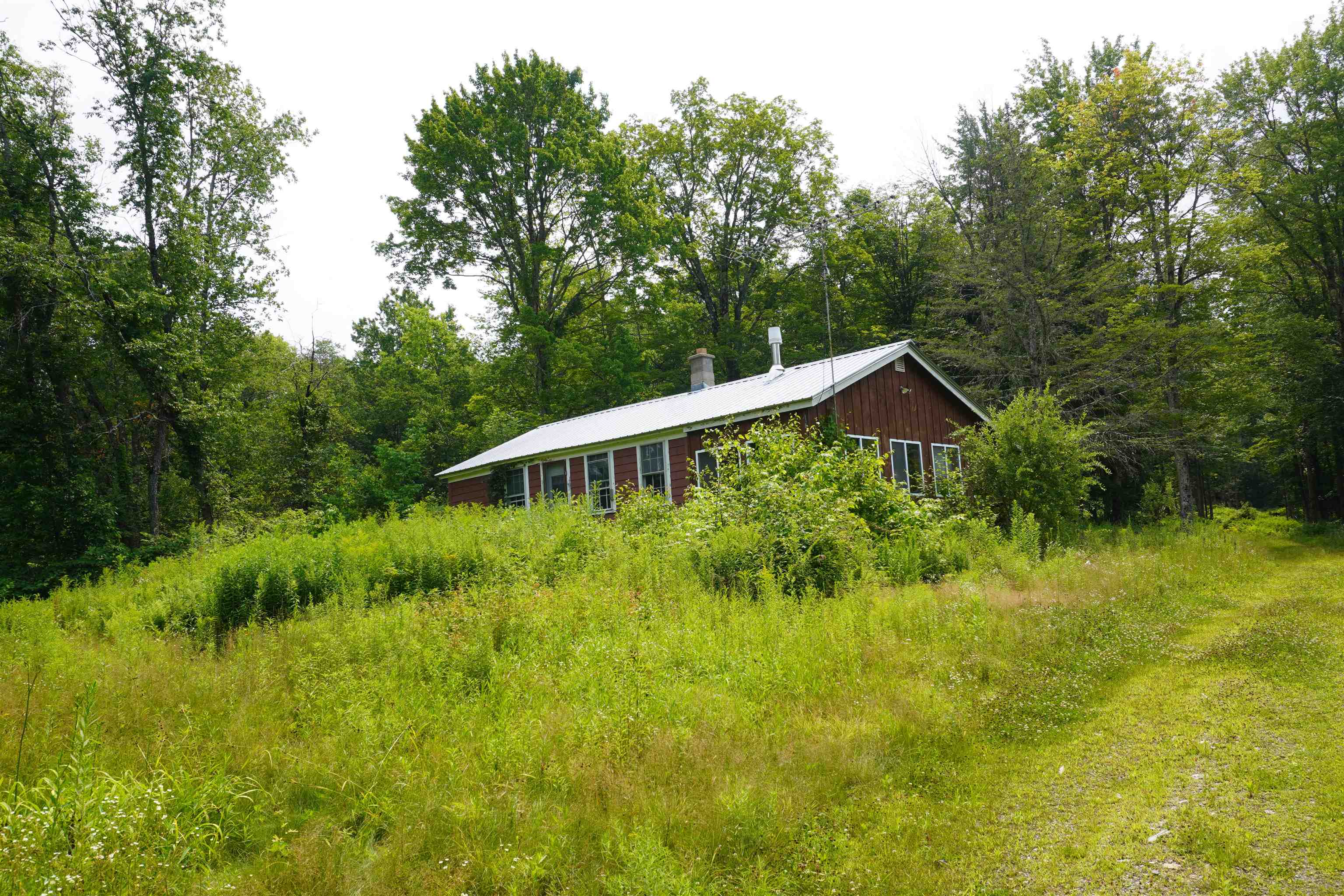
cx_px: 672
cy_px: 448
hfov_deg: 61.9
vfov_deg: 43.6
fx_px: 1120
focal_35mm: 30
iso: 100
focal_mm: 20
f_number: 10
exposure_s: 1/160
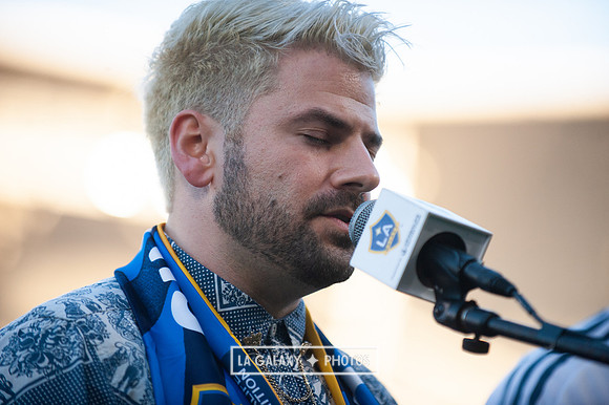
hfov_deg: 10.3
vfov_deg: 6.9
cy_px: 202
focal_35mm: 200
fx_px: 3381
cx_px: 304
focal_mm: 200
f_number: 2.8
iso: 800
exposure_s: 1/2500
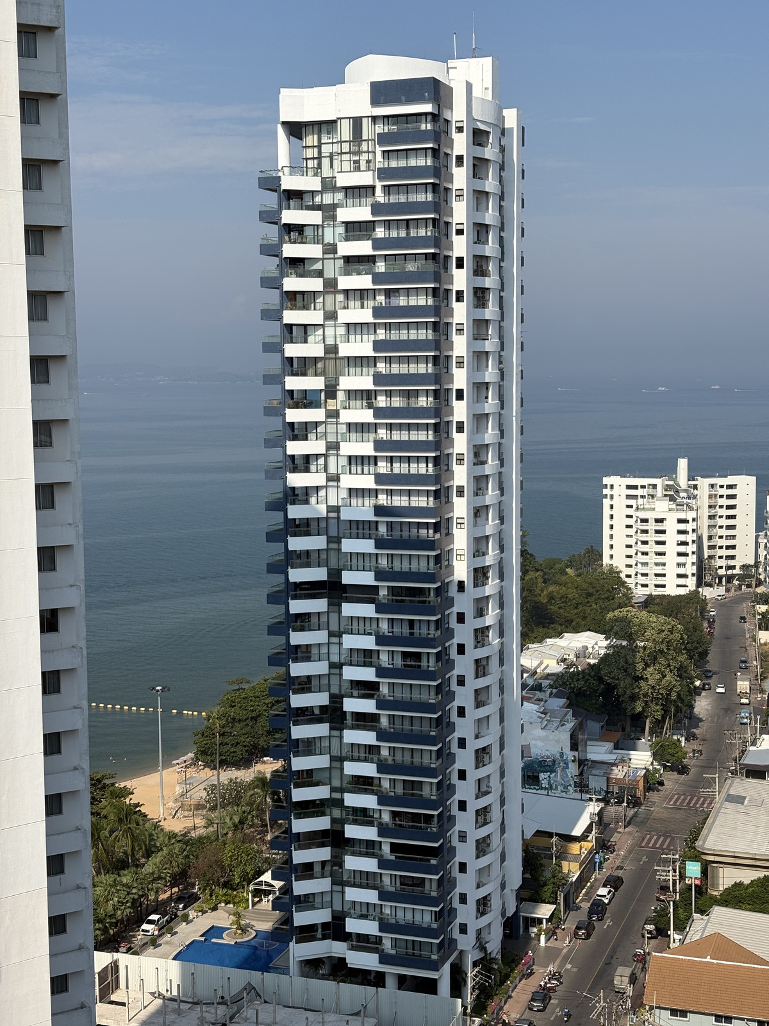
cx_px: 384
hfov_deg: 28.0
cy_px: 513
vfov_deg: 36.8
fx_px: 1540
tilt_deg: -5.4
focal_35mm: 52
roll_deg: +0.4
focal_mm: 5.96
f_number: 1.6
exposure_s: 1/4630
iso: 32
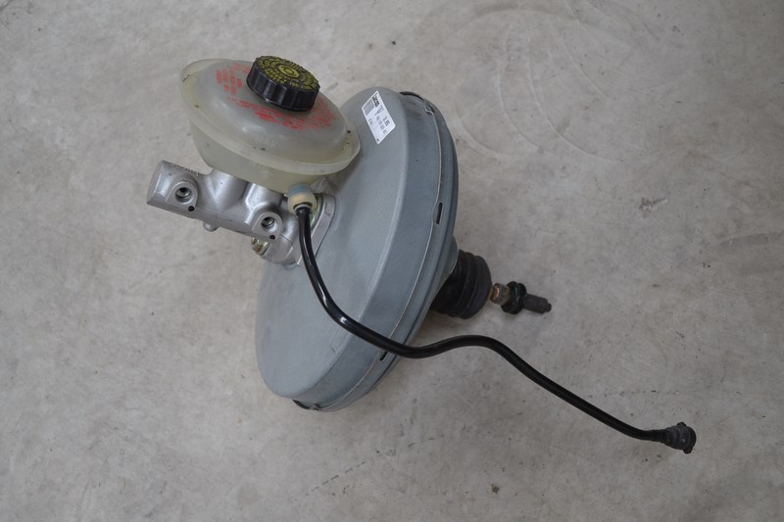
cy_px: 261
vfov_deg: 36.9
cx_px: 392
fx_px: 784
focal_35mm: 36
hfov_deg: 53.1
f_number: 4
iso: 400
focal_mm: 24
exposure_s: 1/30
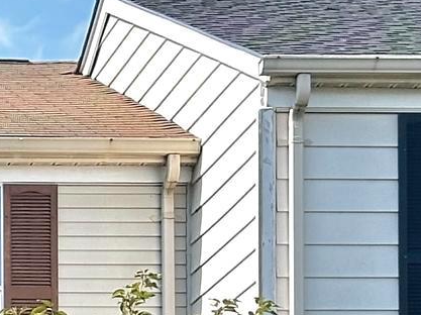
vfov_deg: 6.1
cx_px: -313
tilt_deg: +3.9
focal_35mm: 236
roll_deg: -0.8
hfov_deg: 8.1
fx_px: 2868
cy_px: 720
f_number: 1.78
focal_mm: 6.86
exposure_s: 1/1145
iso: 64
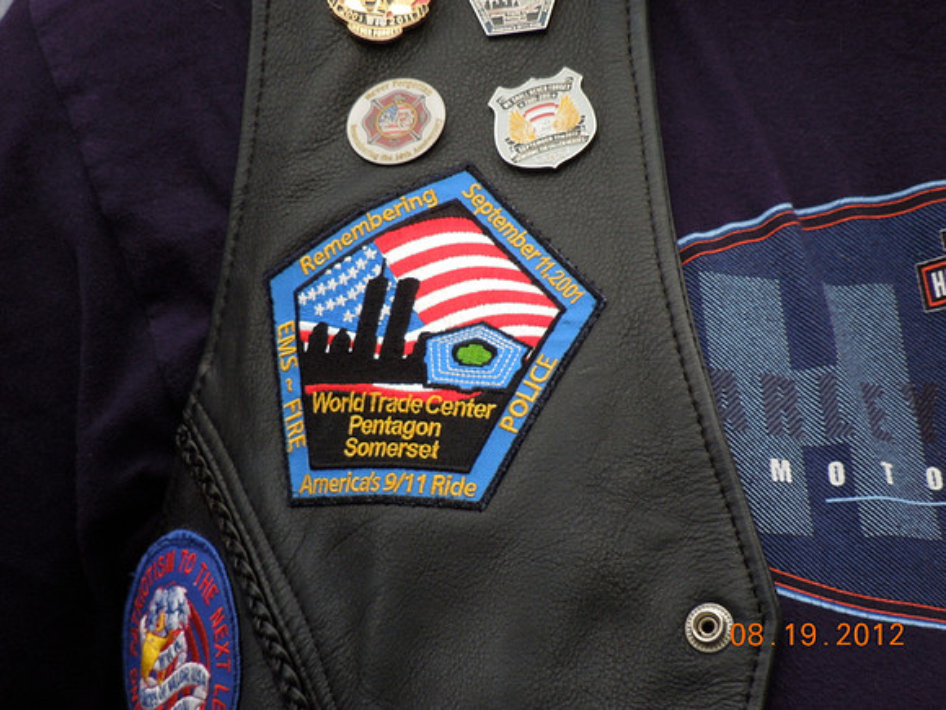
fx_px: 9565
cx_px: 473
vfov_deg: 4.2
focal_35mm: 350
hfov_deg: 5.7
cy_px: 355
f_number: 5.9
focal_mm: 63
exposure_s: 1/250
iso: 320
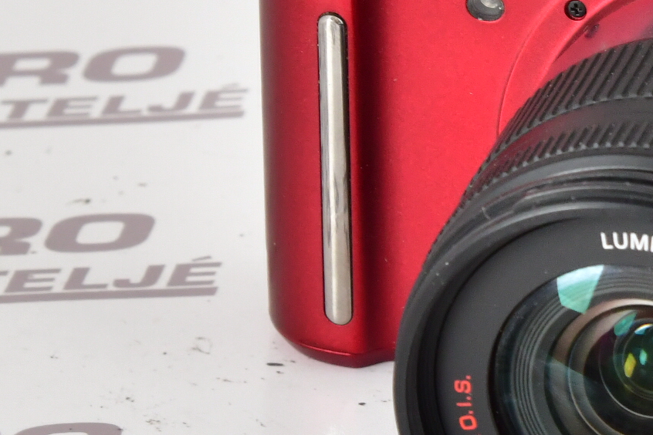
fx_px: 3374
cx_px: 739
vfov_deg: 7.4
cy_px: 181
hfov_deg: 10.9
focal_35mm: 186
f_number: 10
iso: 800
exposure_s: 1/60
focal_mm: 82
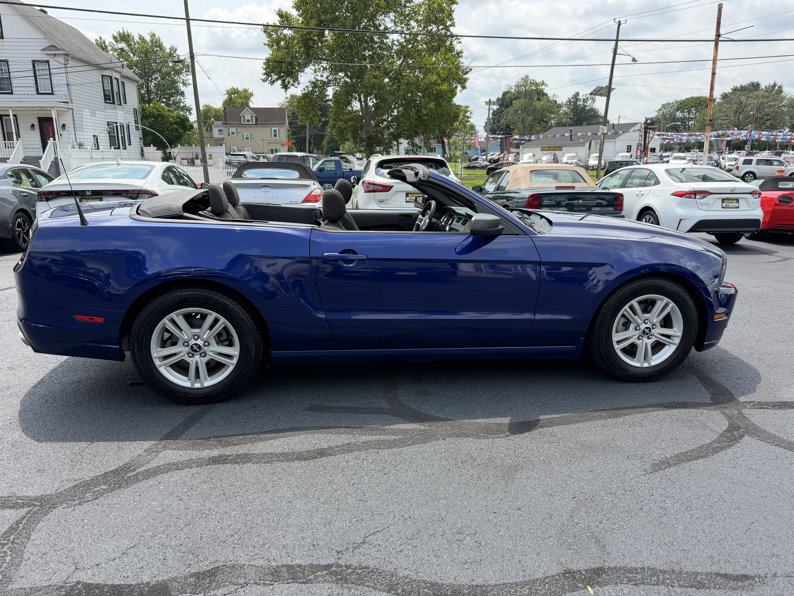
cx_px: 397
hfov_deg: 71.6
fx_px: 550
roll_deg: +0.0
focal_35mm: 24
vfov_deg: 56.8
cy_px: 298
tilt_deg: -13.3
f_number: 1.78
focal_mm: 6.76
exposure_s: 1/2801
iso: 100
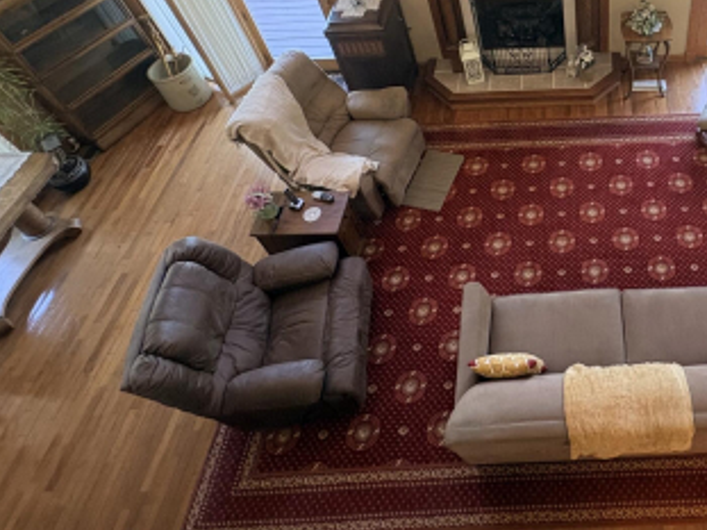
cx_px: 588
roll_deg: +2.7
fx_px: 612
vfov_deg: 43.6
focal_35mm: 30
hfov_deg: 54.8
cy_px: 77
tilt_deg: -43.3
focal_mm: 2.22
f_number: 2.2
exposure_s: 1/120
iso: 400
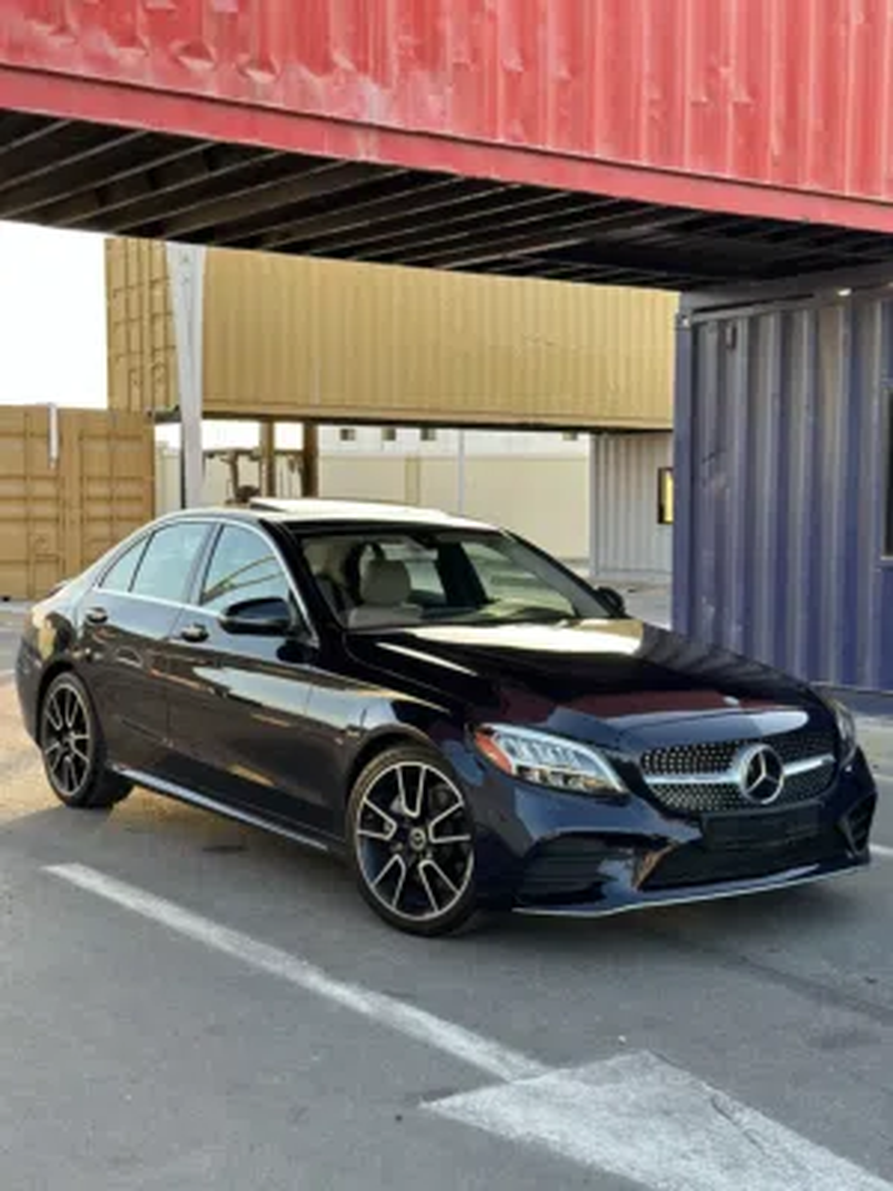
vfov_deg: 39.7
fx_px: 1651
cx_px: 446
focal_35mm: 48
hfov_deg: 30.3
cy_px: 596
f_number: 1.78
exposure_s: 1/464
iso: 80
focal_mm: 6.86
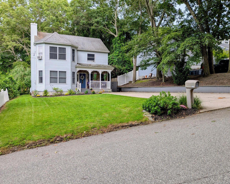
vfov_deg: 54.9
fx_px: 177
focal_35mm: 26
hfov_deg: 66.0
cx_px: 113
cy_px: 90
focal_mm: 4.53
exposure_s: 1/125
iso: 22
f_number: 1.7
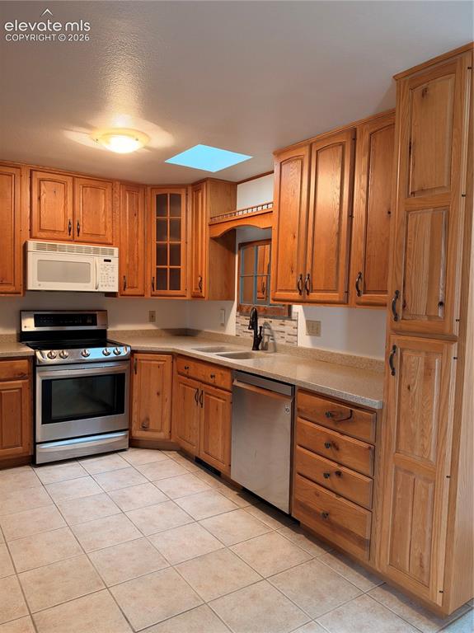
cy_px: 316
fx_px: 439
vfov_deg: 71.6
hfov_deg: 56.8
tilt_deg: -3.4
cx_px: 237
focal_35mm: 24
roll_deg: -1.8
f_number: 1.8
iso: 250
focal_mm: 6.93
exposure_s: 1/120
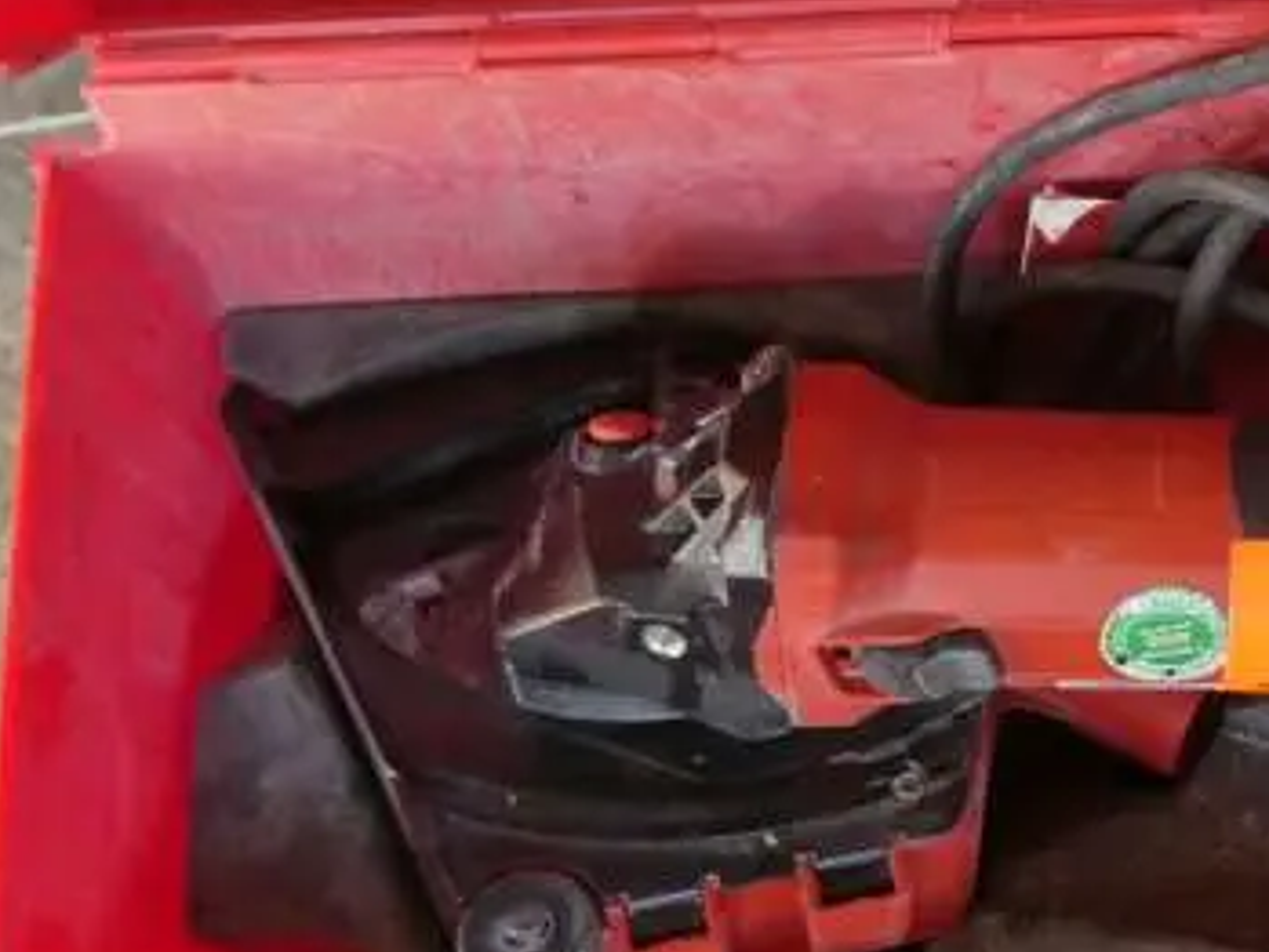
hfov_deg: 33.6
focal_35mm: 55
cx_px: 1069
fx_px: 2017
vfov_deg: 26.6
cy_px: 505
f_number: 3.3
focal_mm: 4.3
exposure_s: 1/60
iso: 400
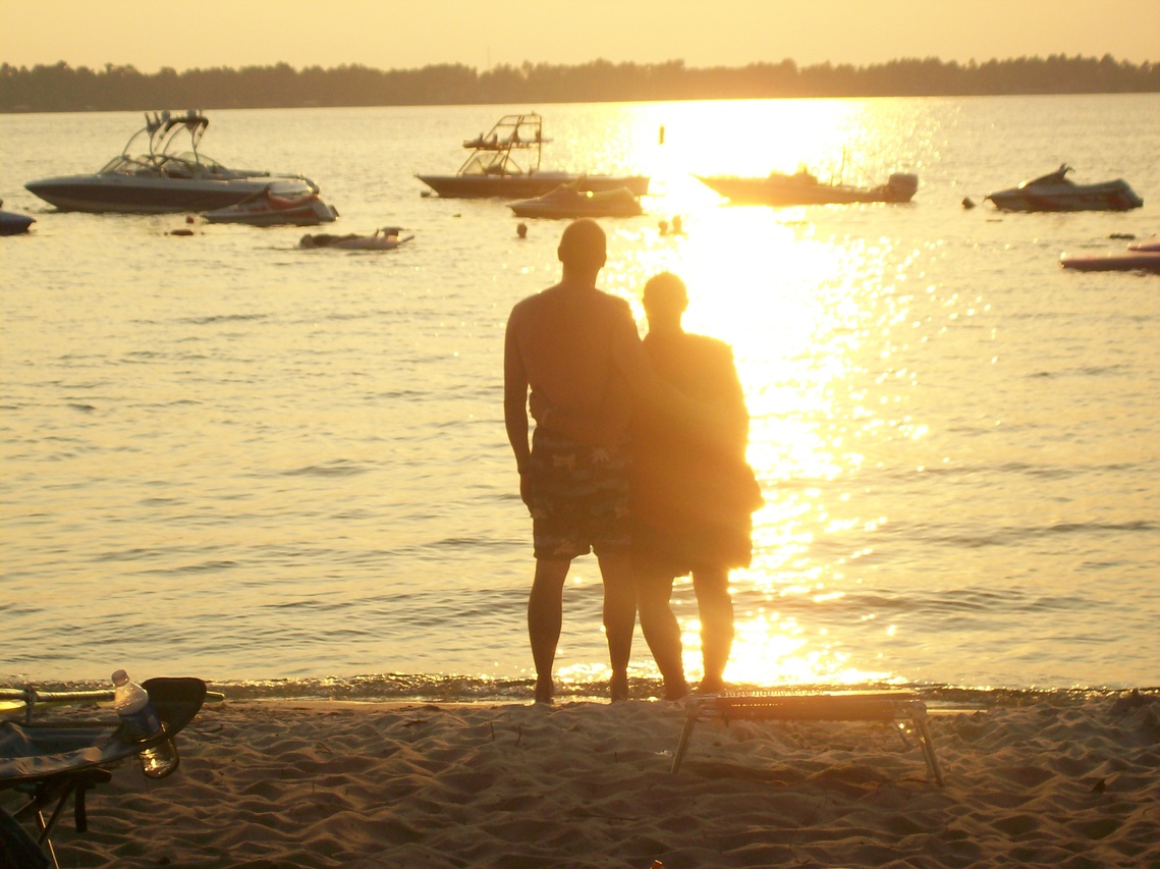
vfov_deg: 13.7
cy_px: 434
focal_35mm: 108
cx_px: 580
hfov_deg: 18.2
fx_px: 3617
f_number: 4.8
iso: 80
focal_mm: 18
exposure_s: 1/605
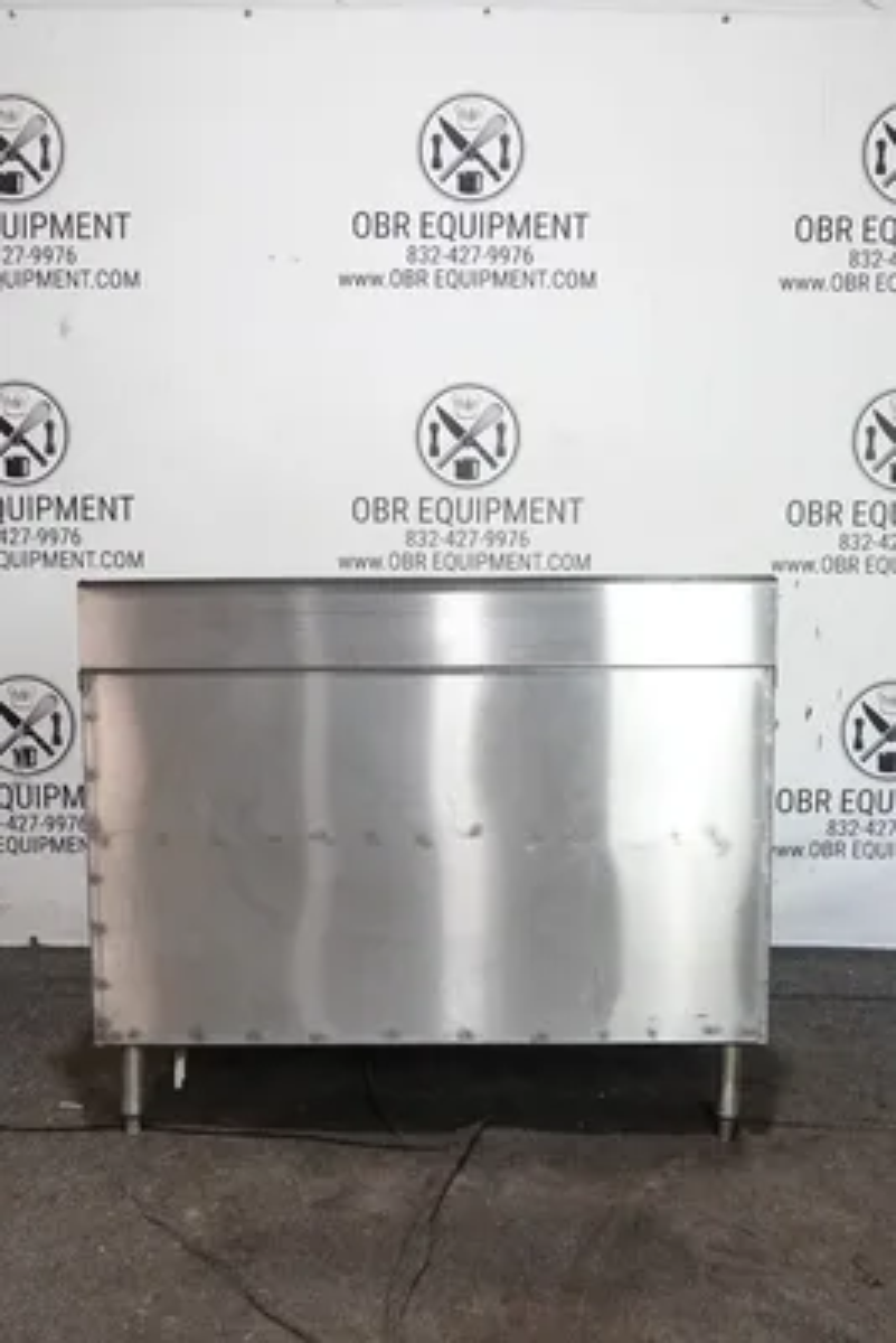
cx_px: 448
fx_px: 1343
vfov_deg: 53.1
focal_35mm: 36
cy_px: 672
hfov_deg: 36.9
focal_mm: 13.29
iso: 640
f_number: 3.5
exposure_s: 1/40
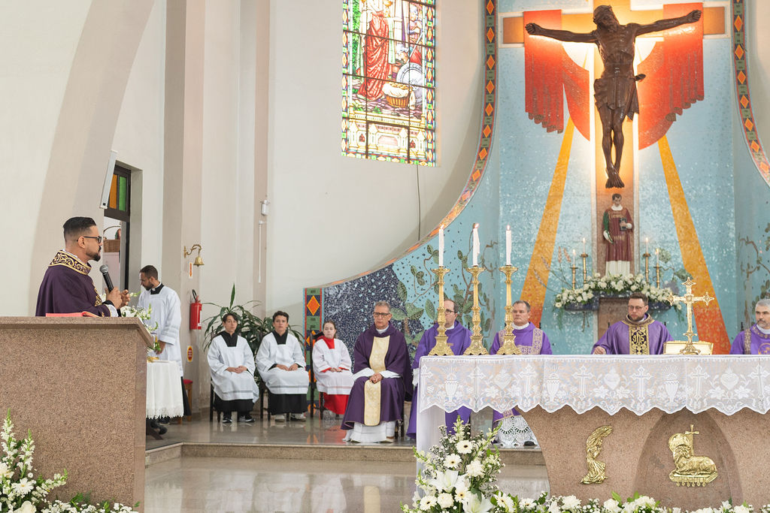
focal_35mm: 52
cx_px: 385
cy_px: 256
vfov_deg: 25.9
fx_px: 1115
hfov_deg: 38.1
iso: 640
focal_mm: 35
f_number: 2.8
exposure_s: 1/160
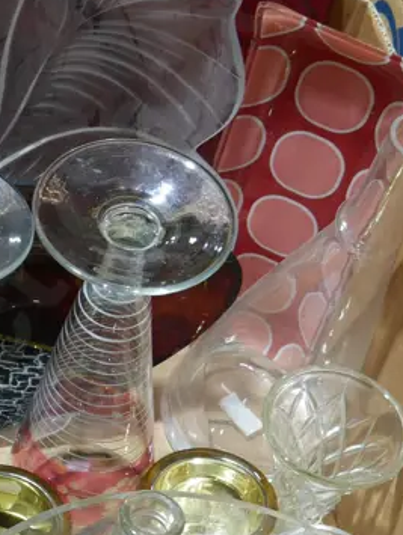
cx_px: -45
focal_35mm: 98
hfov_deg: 14.7
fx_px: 1518
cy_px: 381
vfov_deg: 19.9
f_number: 5
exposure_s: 1/60
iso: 640
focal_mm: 17
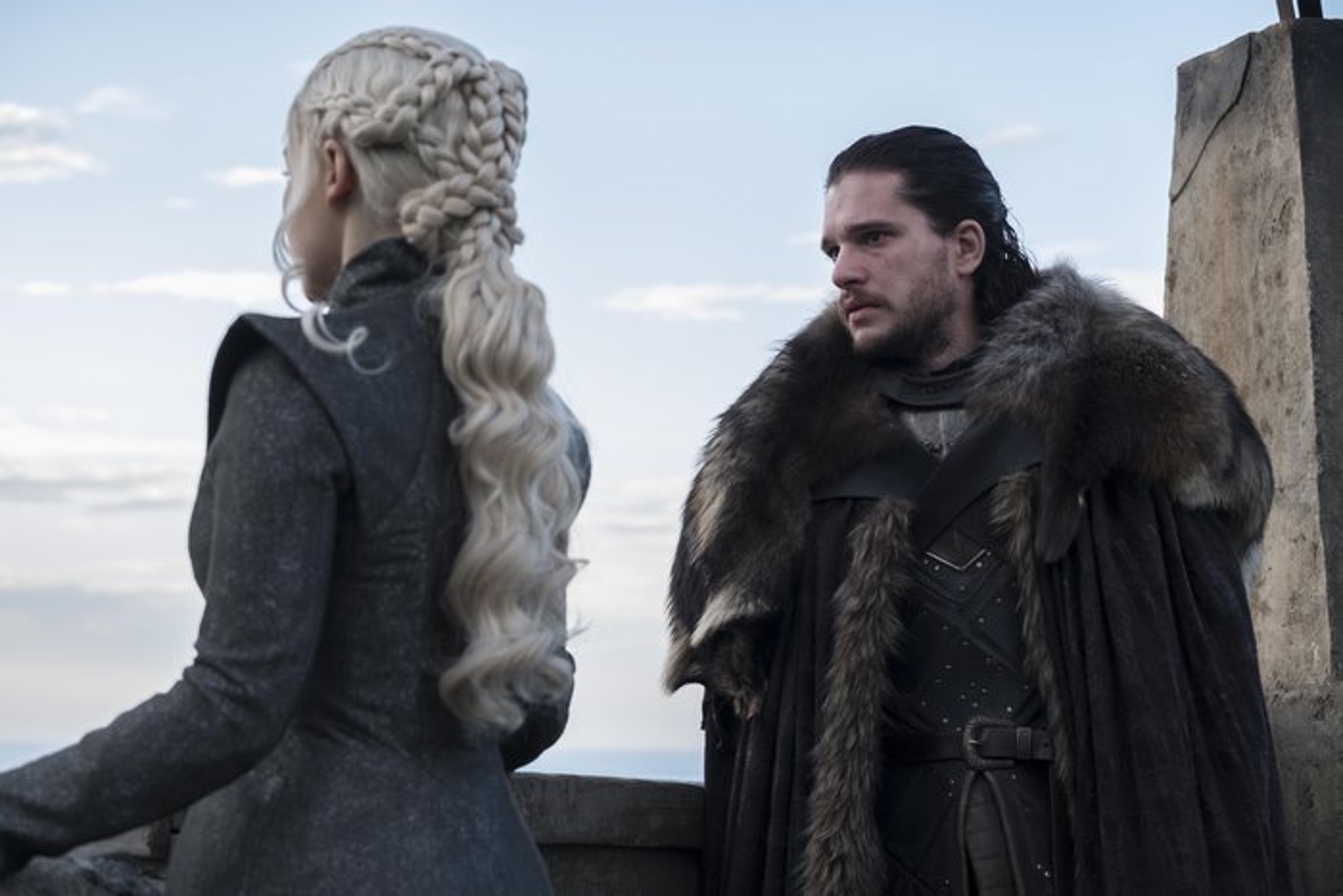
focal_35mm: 75
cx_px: 672
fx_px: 2798
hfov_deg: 27.0
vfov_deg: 18.2
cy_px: 448
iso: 500
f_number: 4
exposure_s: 1/400
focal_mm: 50
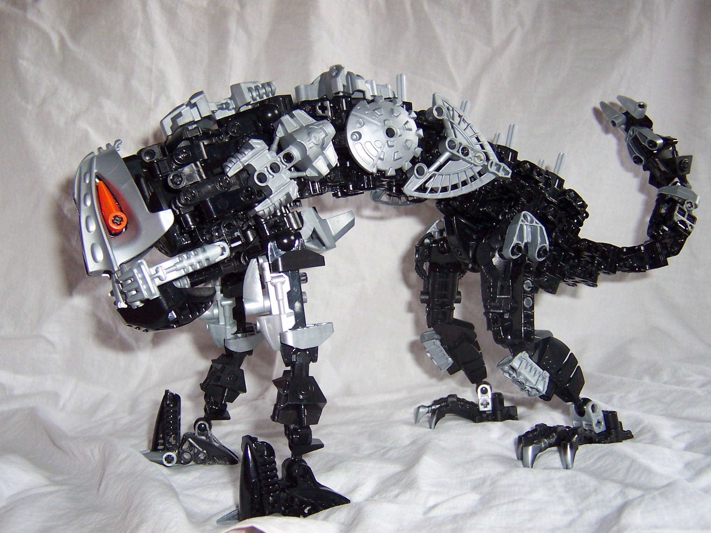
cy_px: 266
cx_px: 356
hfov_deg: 51.4
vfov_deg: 39.7
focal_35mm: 36
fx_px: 739
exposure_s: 1/60
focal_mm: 5.6
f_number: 2.8
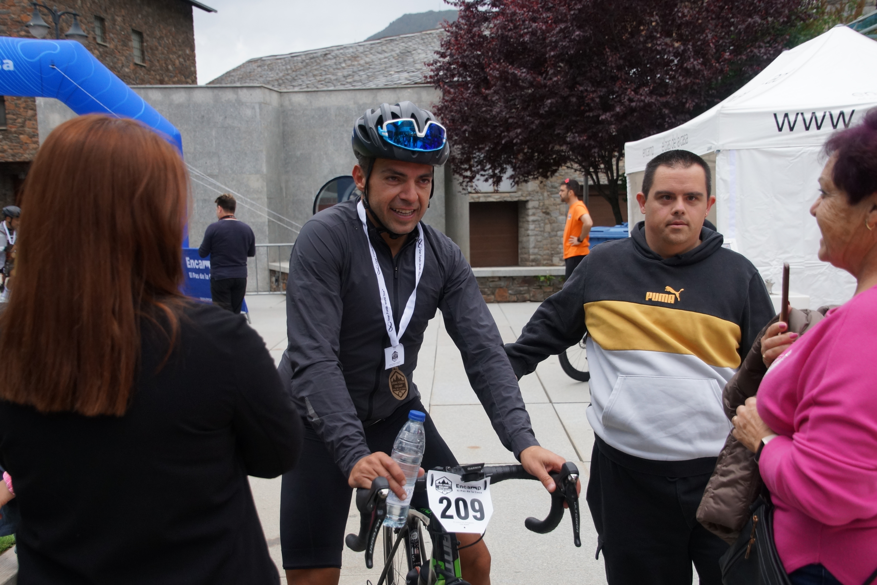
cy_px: 292
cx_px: 438
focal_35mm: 42
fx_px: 1023
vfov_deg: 31.9
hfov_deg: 46.4
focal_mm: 28
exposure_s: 1/2000
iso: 640
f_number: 4
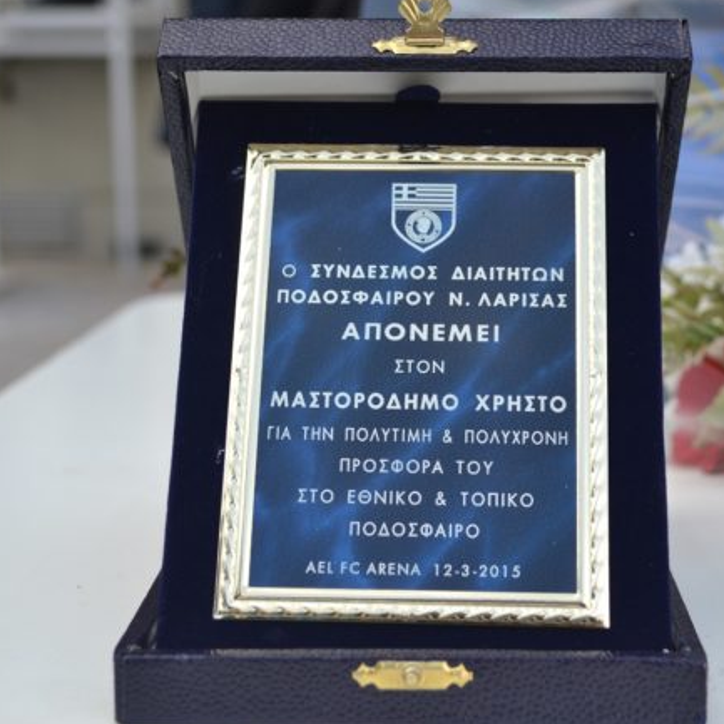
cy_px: 361
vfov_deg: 26.1
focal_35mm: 66
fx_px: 1562
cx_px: 428
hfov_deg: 26.1
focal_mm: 34
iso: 400
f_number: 5
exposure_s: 1/500
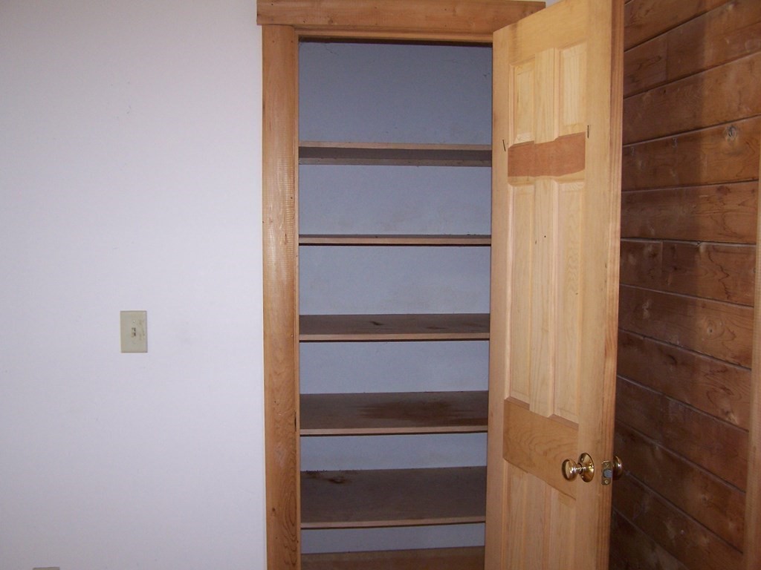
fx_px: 835
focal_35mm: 38
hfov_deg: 49.0
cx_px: 380
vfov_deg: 37.7
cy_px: 285
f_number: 2.8
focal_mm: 6.3
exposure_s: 1/60
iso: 140
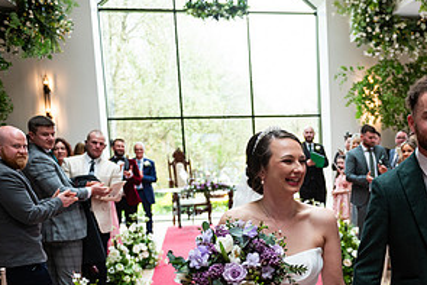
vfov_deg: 23.3
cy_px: 250
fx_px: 676
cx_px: 386
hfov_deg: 33.2
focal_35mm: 57
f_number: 3.5
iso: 500
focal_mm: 29
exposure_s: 1/200
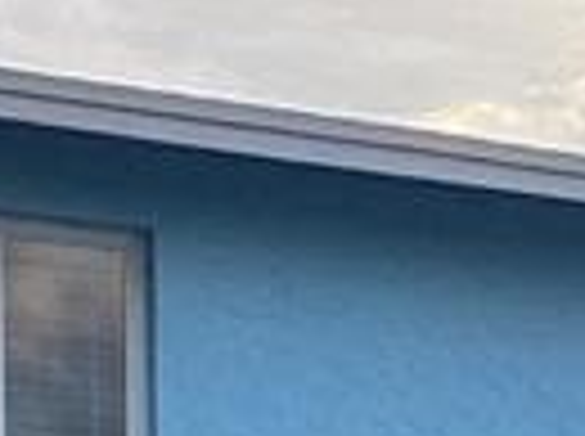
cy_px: 966
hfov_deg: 8.1
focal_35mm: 245
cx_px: 162
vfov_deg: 5.9
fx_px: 4133
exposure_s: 1/127
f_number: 2.4
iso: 25
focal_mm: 3.3
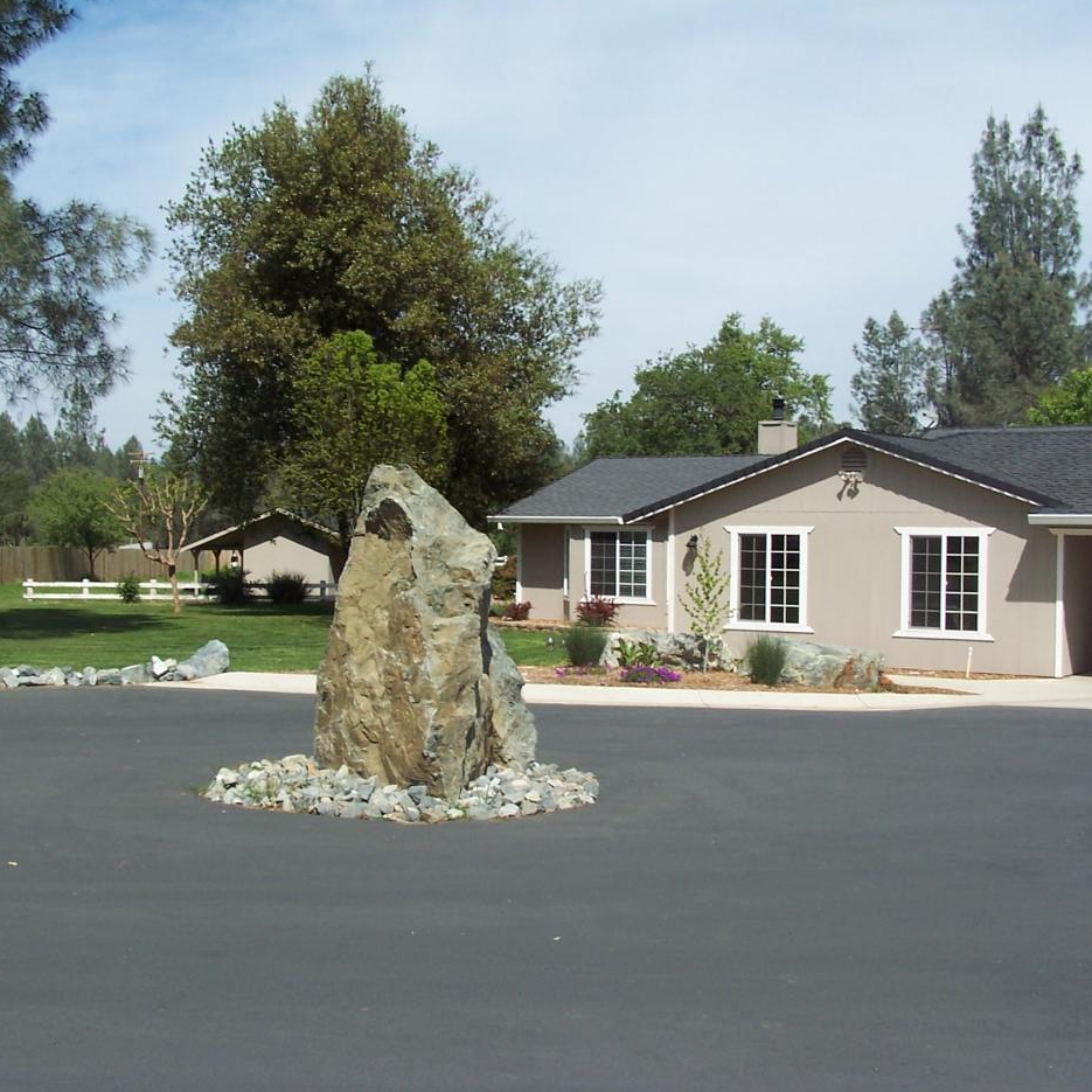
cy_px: 534
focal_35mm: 46
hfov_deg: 36.8
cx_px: 507
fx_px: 1642
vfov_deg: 36.8
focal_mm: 6.3
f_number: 5.6
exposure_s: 1/500
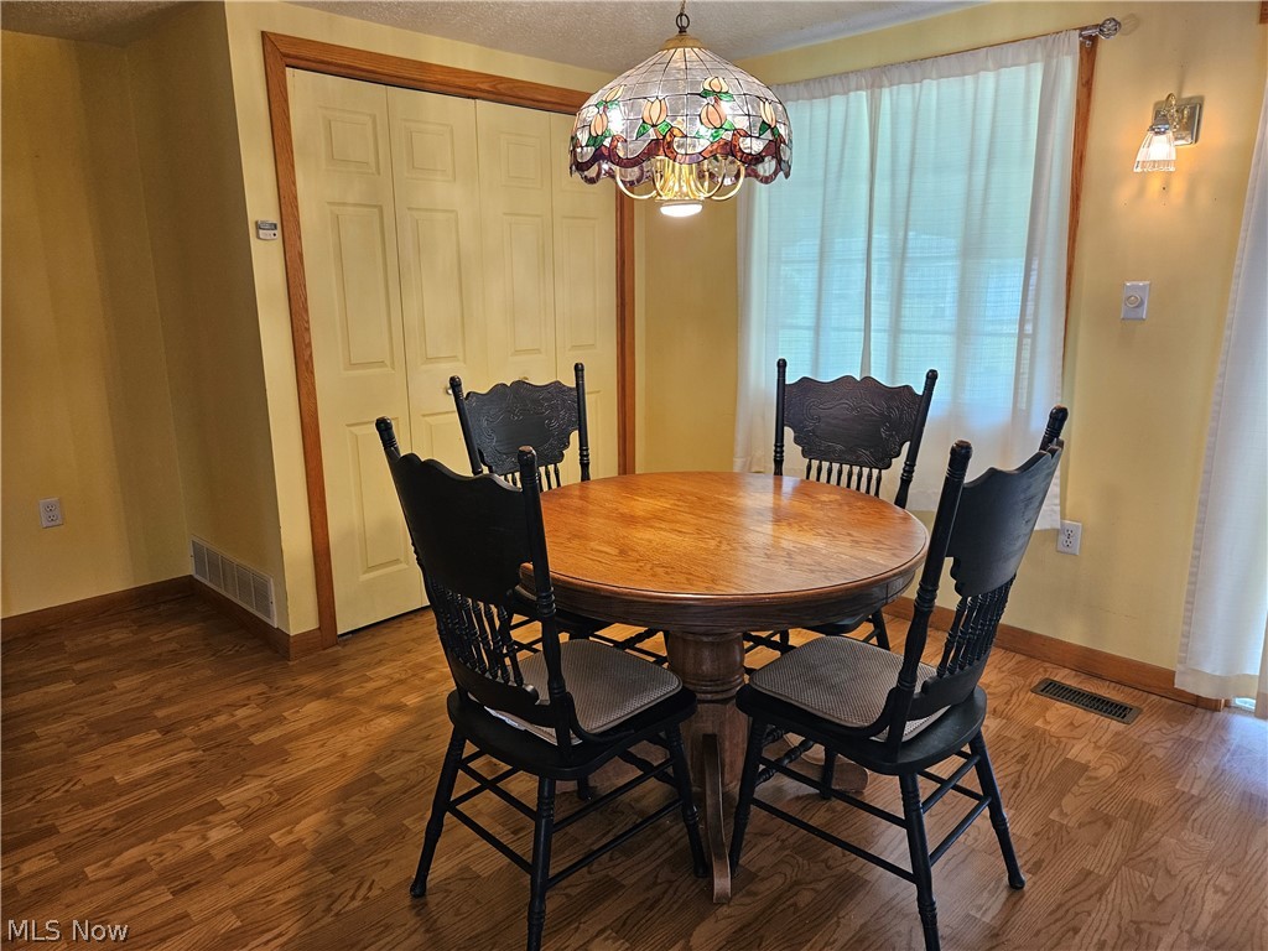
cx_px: 634
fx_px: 843
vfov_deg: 58.9
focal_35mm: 23
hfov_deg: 73.9
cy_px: 476
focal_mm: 5.4
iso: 200
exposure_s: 1/120
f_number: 1.8
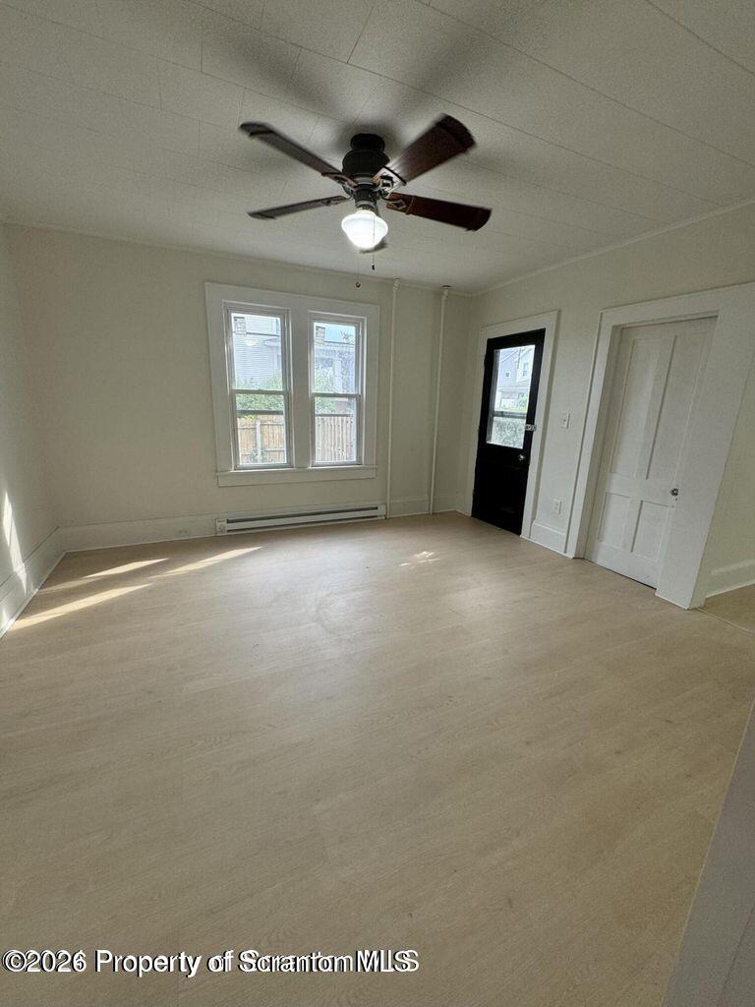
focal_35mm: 14
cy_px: 504
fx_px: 407
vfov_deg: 102.1
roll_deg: -1.6
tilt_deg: -13.4
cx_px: 378
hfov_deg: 85.7
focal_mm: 2.22
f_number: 2.2
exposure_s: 1/120
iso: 80
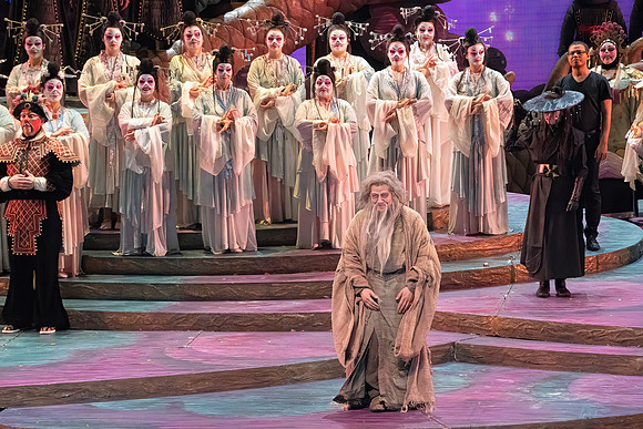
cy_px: 214
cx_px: 322
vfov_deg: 6.9
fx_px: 3573
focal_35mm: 200
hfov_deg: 10.3
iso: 20000
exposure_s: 1/1000
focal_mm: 200
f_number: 10
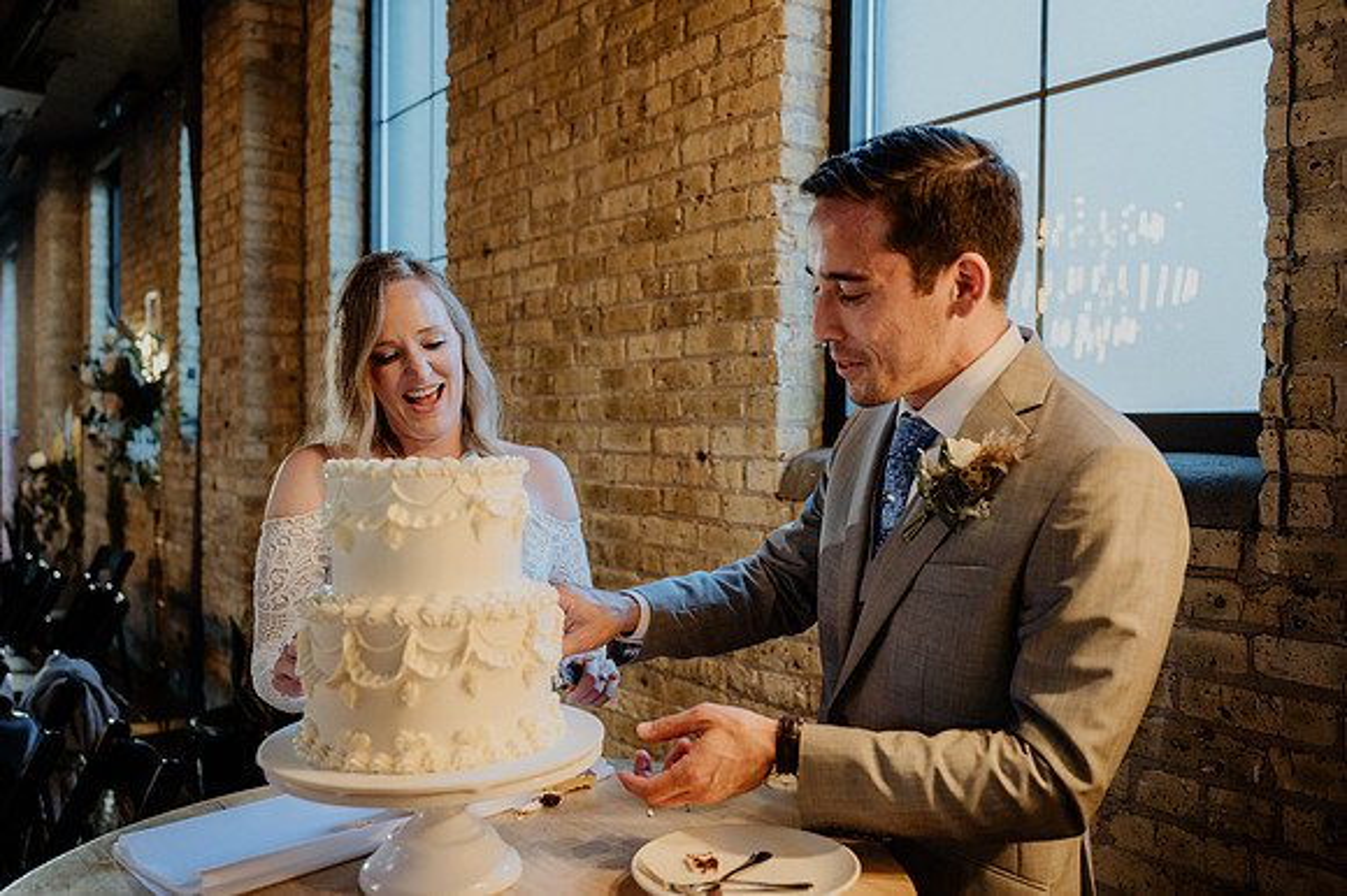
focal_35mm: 31
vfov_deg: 42.3
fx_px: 1157
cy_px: 448
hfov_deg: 60.4
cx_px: 685
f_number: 2.8
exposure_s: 1/125
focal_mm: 30
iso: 2000
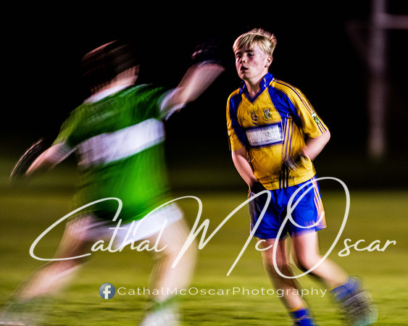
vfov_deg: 3.2
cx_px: 261
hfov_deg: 4.0
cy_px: 152
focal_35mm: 481
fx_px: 5802
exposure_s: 1/15
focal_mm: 400
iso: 2000
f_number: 2.8
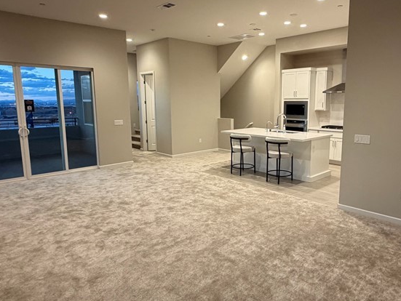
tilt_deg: -8.9
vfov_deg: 53.1
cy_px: 145
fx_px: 301
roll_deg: +0.0
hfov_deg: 66.9
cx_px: 230
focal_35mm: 26
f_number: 2.2
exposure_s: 1/60
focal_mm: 2.22
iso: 320
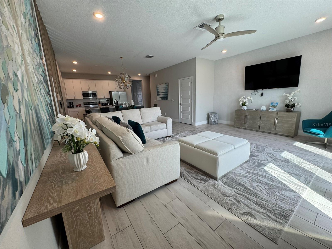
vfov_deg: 85.7
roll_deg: +2.6
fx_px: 134
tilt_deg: -12.3
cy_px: 124
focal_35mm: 14
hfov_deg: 102.1
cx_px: 166
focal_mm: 2.22
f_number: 2.2
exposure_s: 1/120
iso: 64
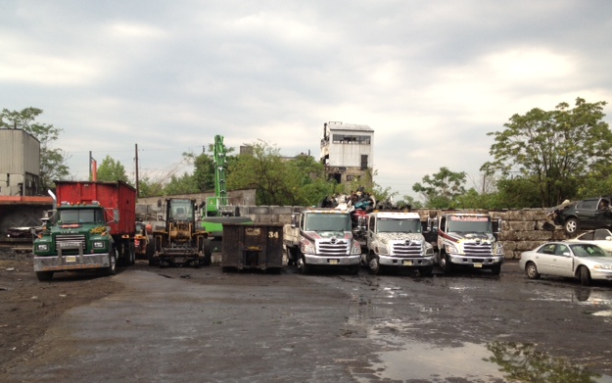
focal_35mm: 38
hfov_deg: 51.5
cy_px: 233
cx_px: 300
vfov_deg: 33.5
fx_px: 634
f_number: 2.4
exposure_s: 1/30
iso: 80
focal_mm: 4.28
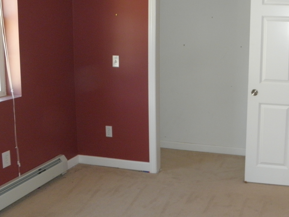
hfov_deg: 40.7
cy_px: 90
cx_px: 221
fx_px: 376
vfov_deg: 32.1
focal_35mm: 45
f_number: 3.5
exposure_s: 1/30
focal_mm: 5
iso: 200
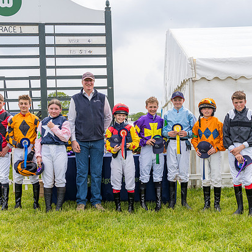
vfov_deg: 37.5
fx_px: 371
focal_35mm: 45
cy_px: 138
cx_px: 130
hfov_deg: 37.5
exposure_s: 1/250
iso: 100
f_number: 5.6
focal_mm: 29
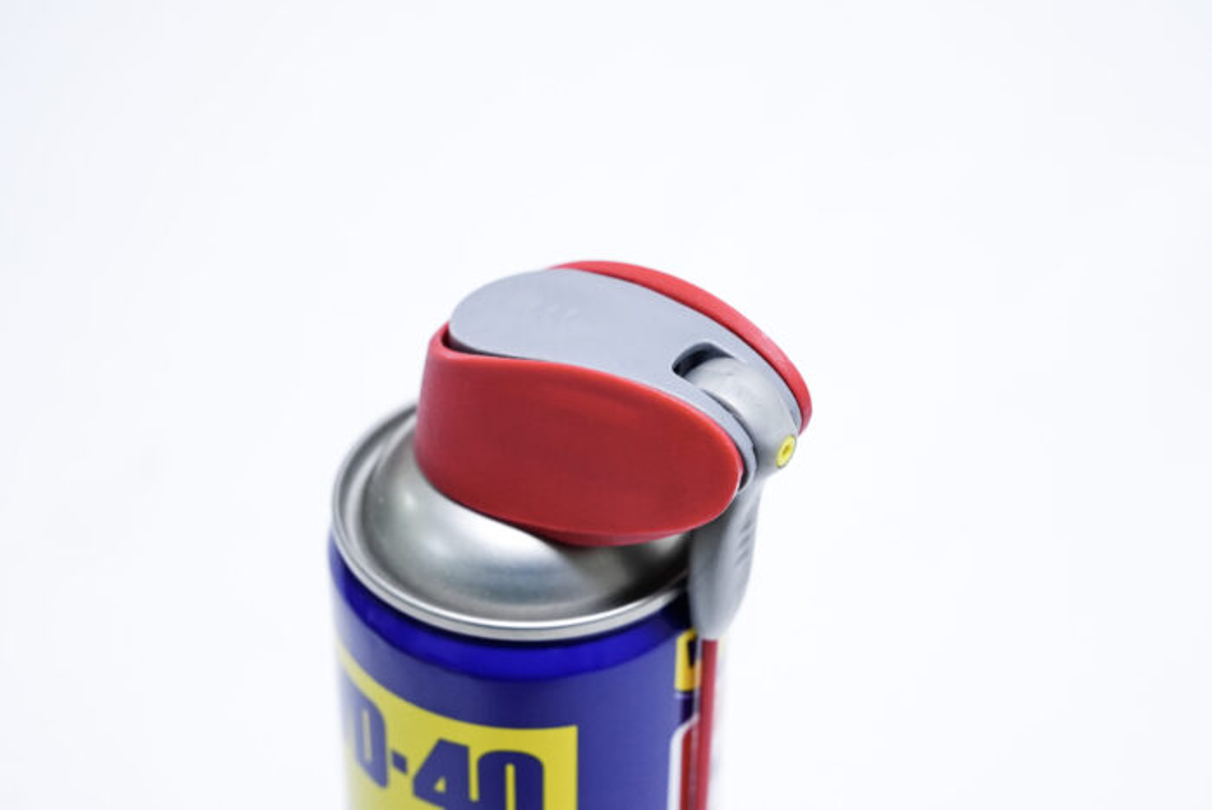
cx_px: 606
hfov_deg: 28.8
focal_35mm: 70
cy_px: 405
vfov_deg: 19.5
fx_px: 2359
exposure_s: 1/250
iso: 3200
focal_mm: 70
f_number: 8
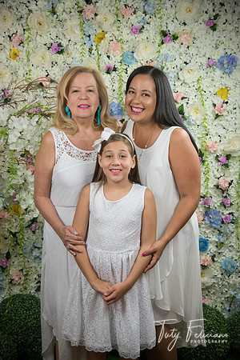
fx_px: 580
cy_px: 180
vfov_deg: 34.5
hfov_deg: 23.4
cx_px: 120
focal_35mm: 58
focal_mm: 58
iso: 1250
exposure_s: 1/125
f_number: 5
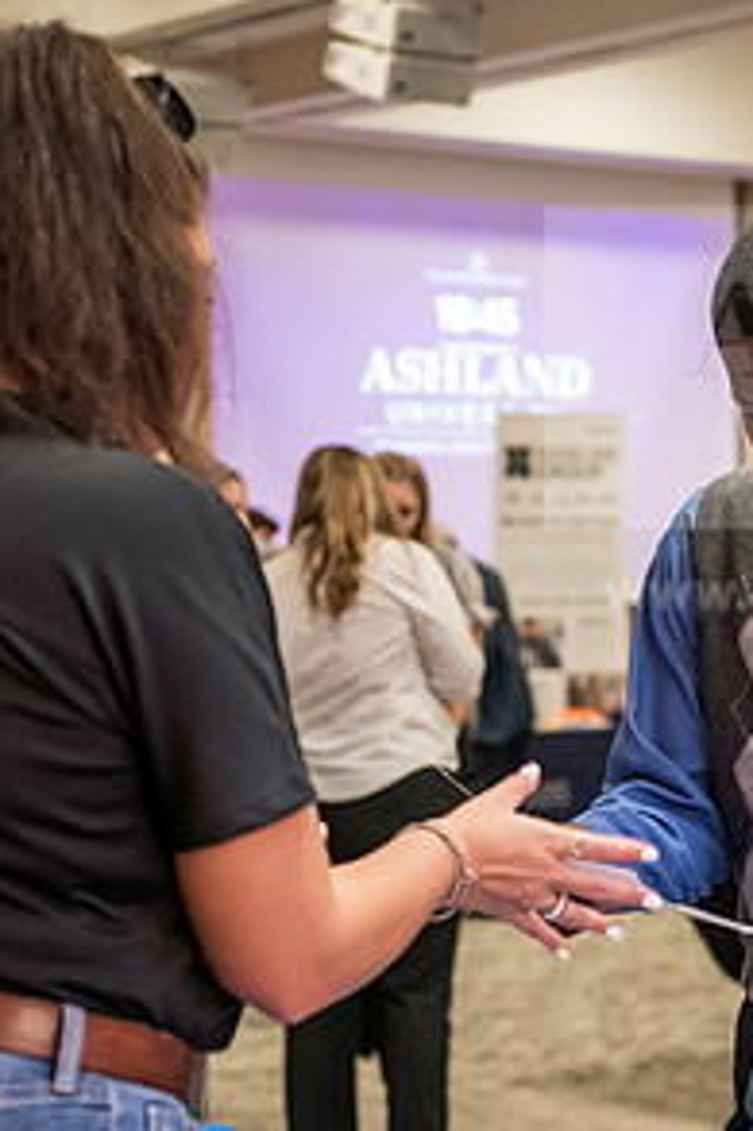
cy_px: 674
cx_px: 429
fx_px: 3424
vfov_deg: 18.7
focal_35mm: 109
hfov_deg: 12.5
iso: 2500
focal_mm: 55
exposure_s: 1/200
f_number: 3.2
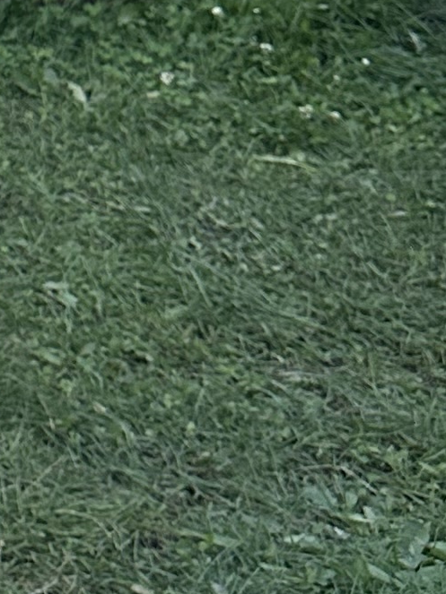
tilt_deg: -8.4
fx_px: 2509
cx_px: -778
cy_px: -413
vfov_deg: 12.5
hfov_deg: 8.8
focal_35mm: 146
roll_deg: +2.8
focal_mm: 6.86
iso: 80
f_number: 1.78
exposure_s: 1/1095
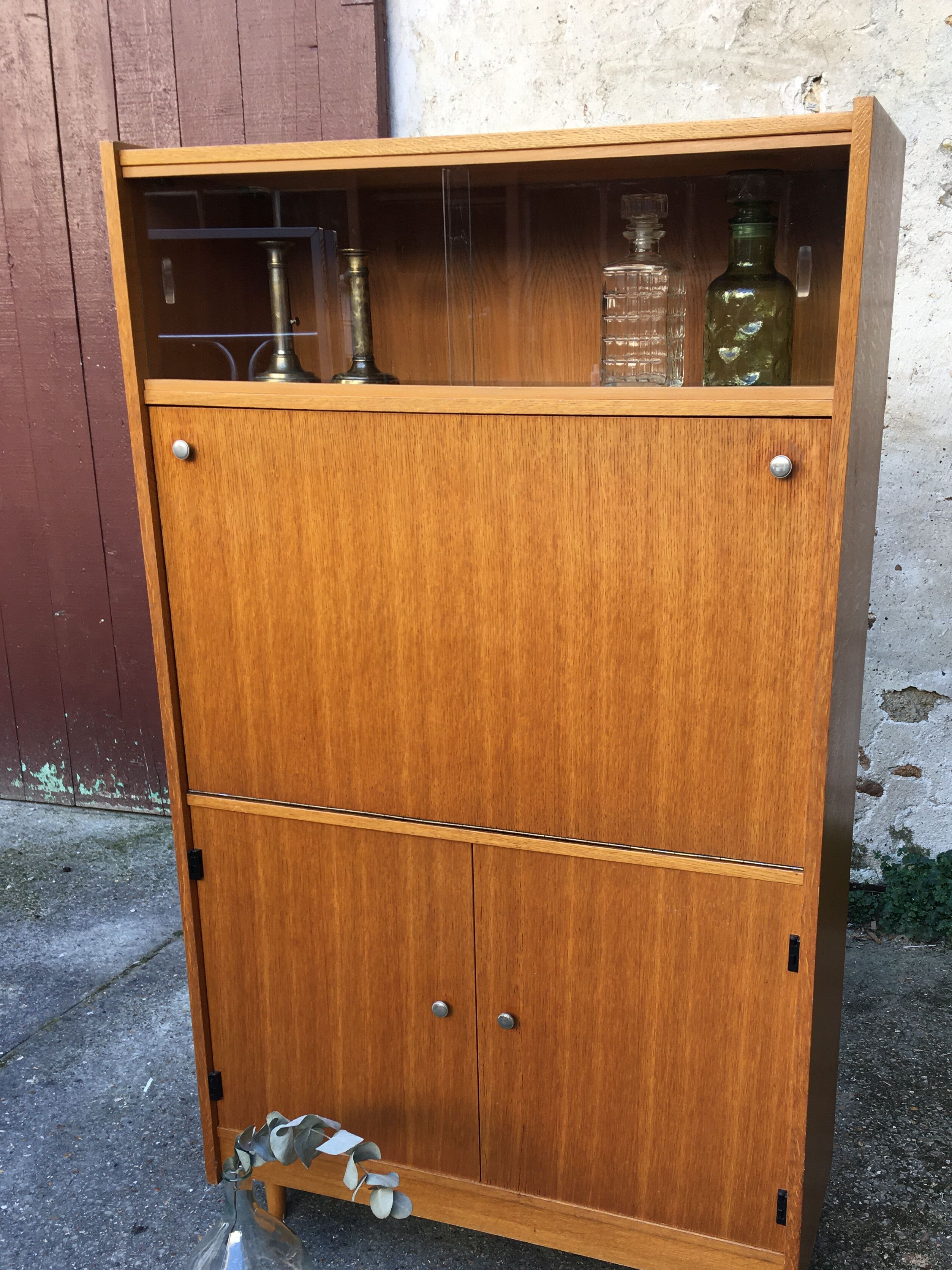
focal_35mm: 35
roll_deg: -0.9
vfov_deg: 52.4
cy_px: 742
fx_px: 1283
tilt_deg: -17.9
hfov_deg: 40.6
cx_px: 543
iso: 32
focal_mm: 4.15
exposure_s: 1/100
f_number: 2.2
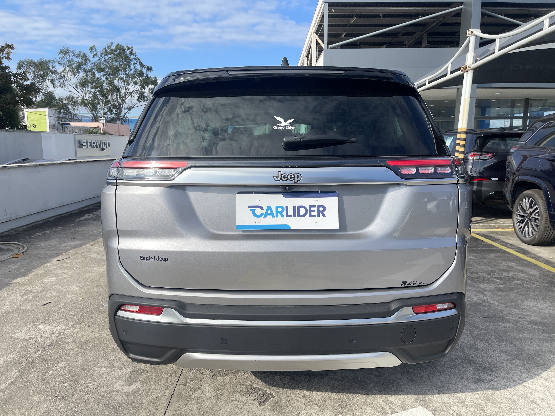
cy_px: 208
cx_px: 278
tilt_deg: -8.9
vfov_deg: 54.9
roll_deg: +0.8
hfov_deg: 69.4
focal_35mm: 25
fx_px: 401
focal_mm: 5.1
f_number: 1.6
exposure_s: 1/2336
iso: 32
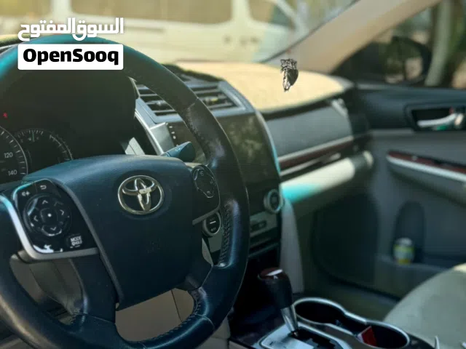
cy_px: 174
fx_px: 323
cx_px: 233
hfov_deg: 71.6
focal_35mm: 24
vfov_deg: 56.8
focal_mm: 6.76
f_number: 1.78
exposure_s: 1/1395
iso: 80
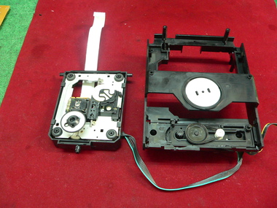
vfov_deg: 39.7
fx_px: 288
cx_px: 138
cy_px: 104
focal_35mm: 36
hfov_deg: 51.4
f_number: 2.8
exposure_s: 1/5
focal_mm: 6
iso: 200
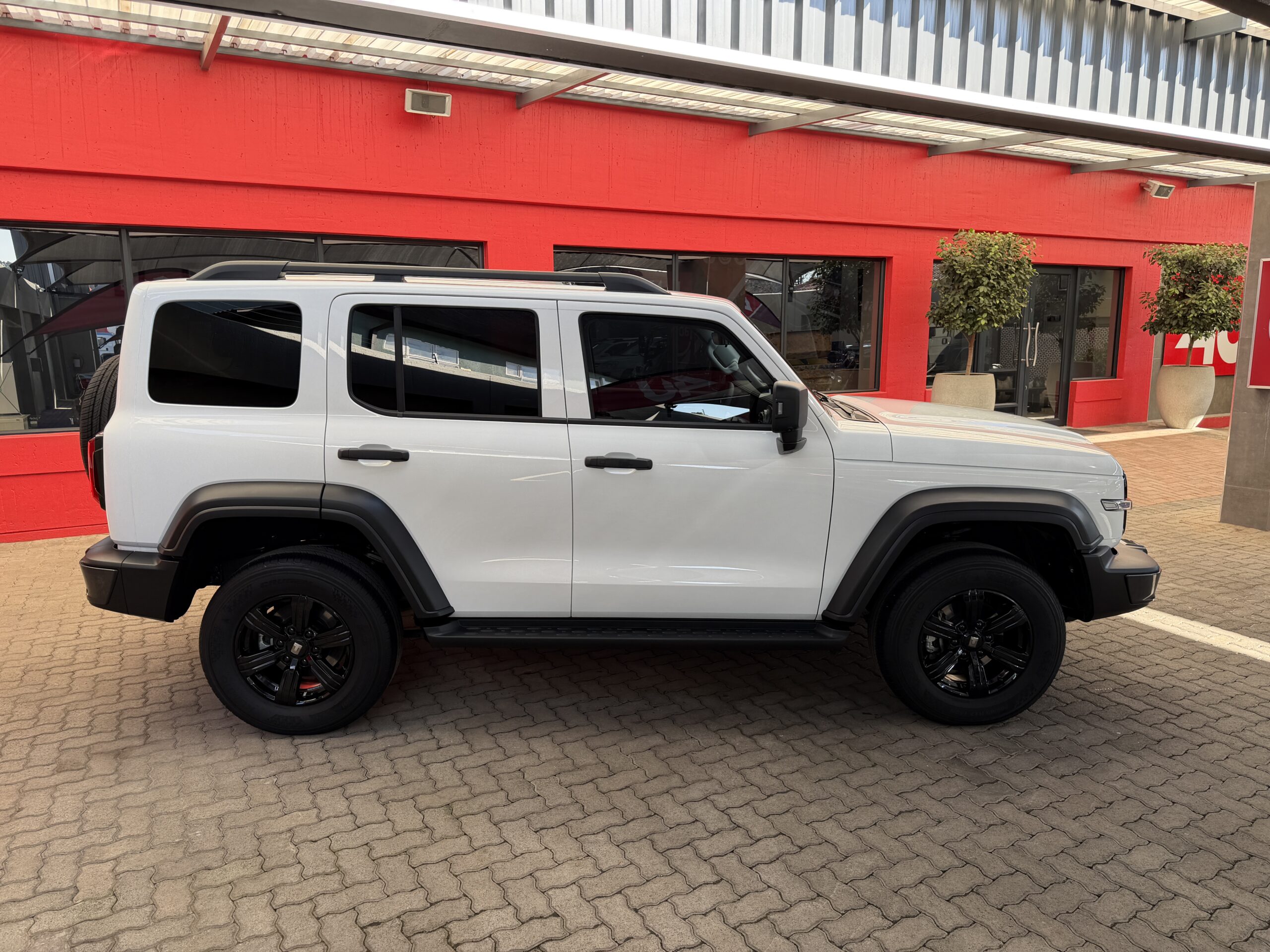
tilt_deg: -10.2
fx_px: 881
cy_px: 476
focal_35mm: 24
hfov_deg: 71.6
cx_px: 635
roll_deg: +0.5
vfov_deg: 56.8
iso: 80
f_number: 1.78
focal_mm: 6.76
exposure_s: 1/283
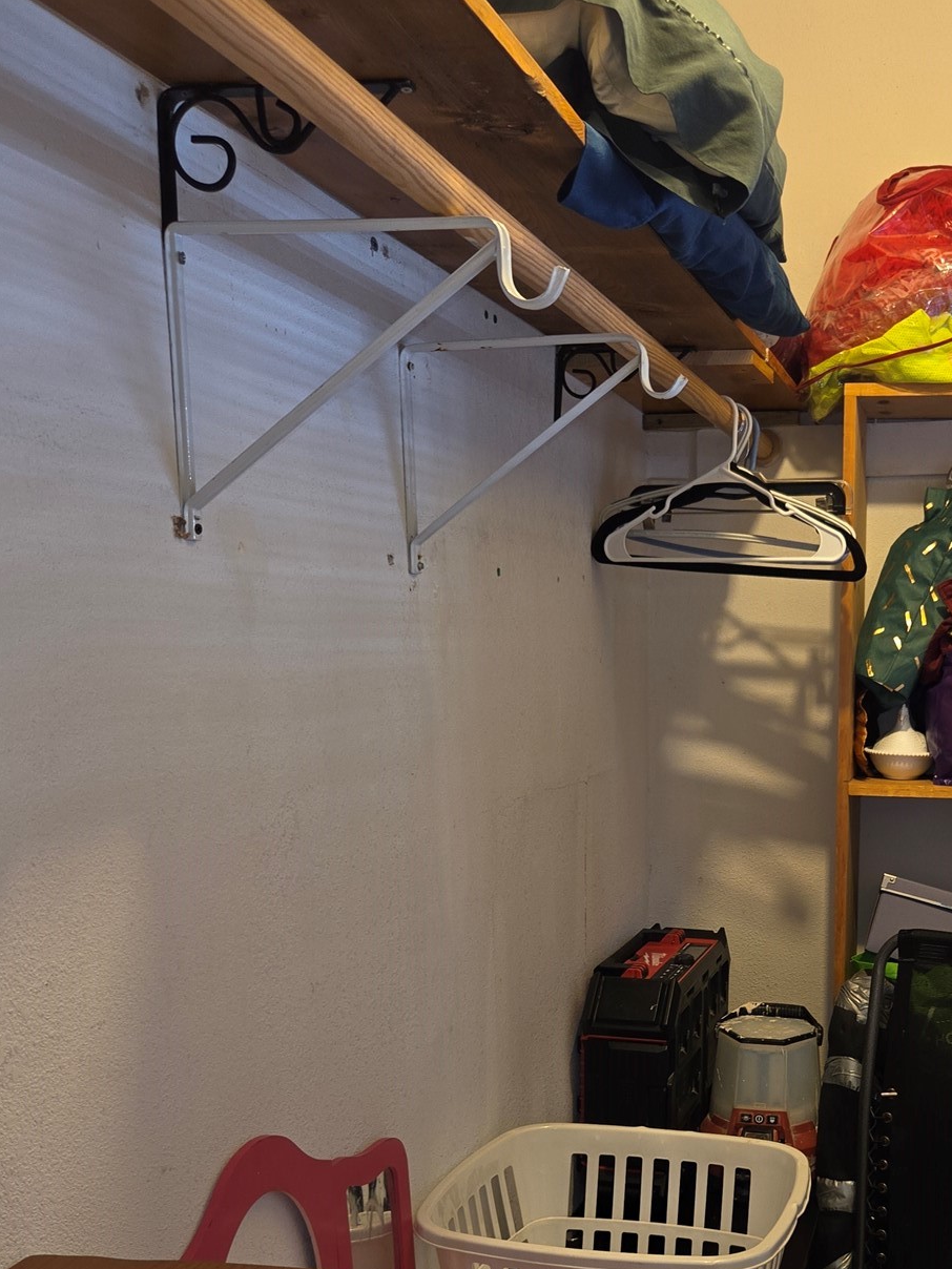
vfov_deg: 46.1
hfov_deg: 35.7
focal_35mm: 39
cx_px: 750
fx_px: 1430
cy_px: 957
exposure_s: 1/24
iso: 100
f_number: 1.8
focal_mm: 5.4
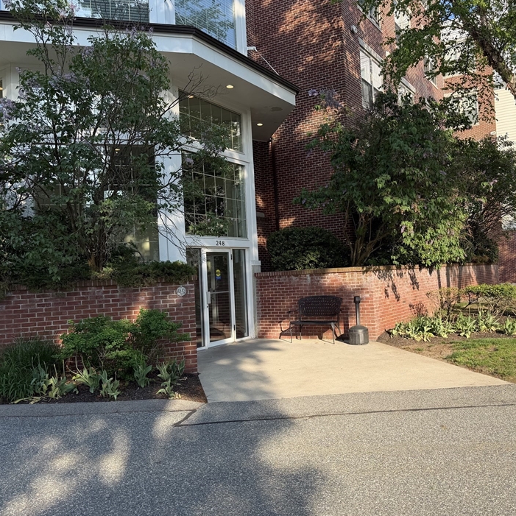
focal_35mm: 31
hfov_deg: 51.9
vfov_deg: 52.5
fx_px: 523
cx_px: 329
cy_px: 255
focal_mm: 6.76
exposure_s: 1/1410
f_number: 1.78
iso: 80
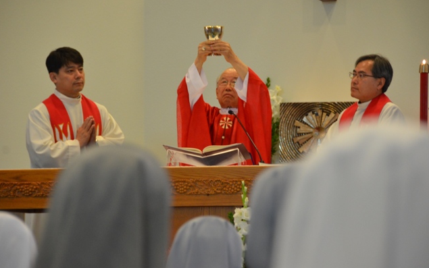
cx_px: 213
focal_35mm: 208
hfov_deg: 10.1
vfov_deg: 6.3
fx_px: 2426
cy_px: 130
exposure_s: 1/60
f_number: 5.6
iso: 1600
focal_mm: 135
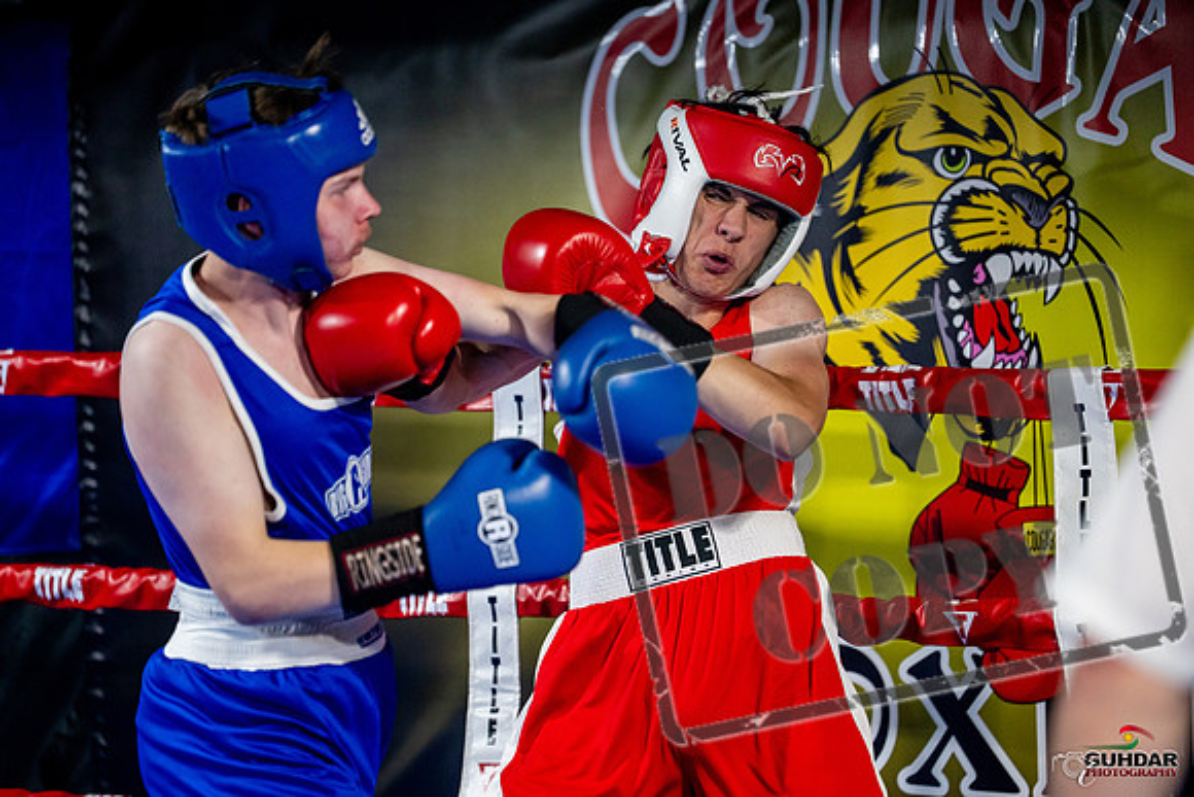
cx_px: 597
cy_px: 398
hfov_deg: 14.8
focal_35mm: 139
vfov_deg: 9.9
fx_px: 4611
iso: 4000
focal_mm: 139
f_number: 2
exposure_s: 1/1000
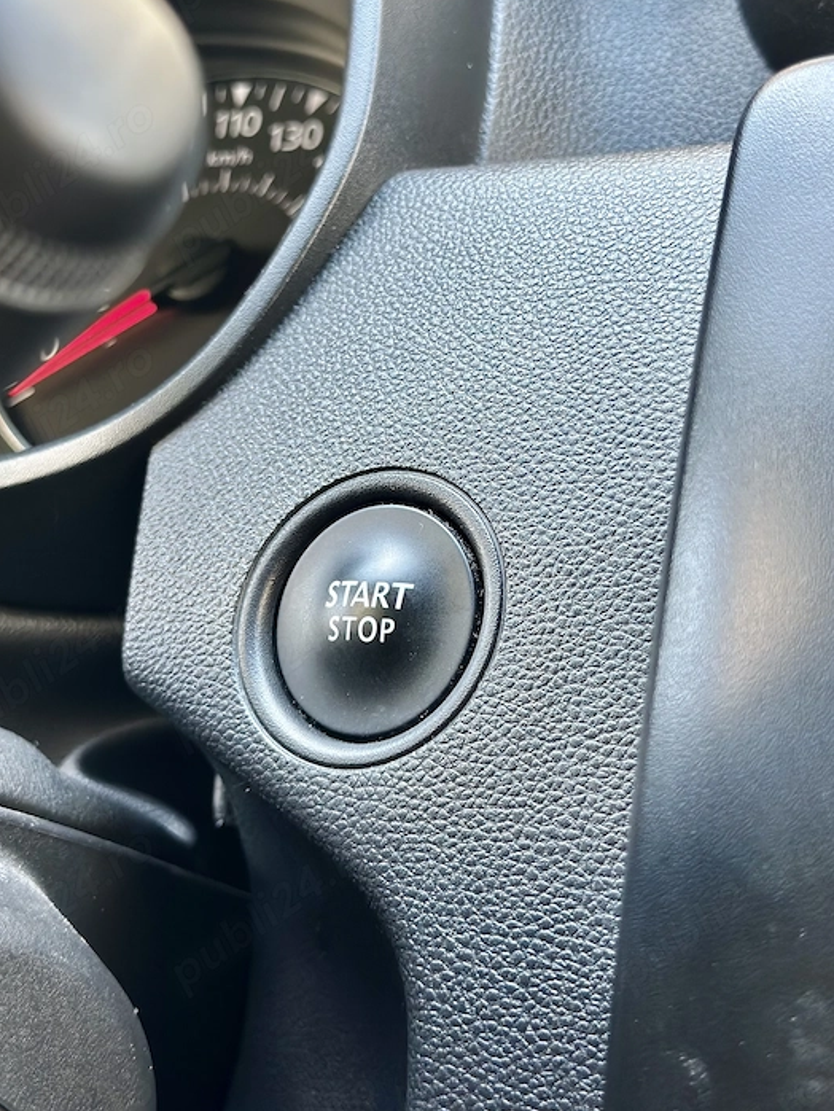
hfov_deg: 26.6
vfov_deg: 34.9
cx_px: 385
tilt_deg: -7.0
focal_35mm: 55
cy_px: 476
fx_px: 1766
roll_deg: +1.5
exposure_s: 1/106
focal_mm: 6.86
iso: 125
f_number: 1.78
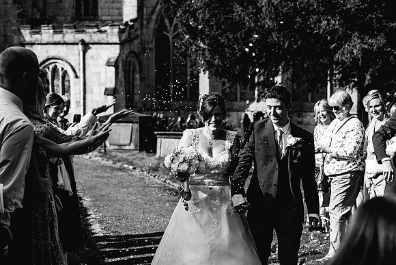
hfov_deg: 23.9
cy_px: 132
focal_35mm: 85
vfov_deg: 16.1
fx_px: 935
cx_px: 198
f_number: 5
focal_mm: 85
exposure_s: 1/400
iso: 64
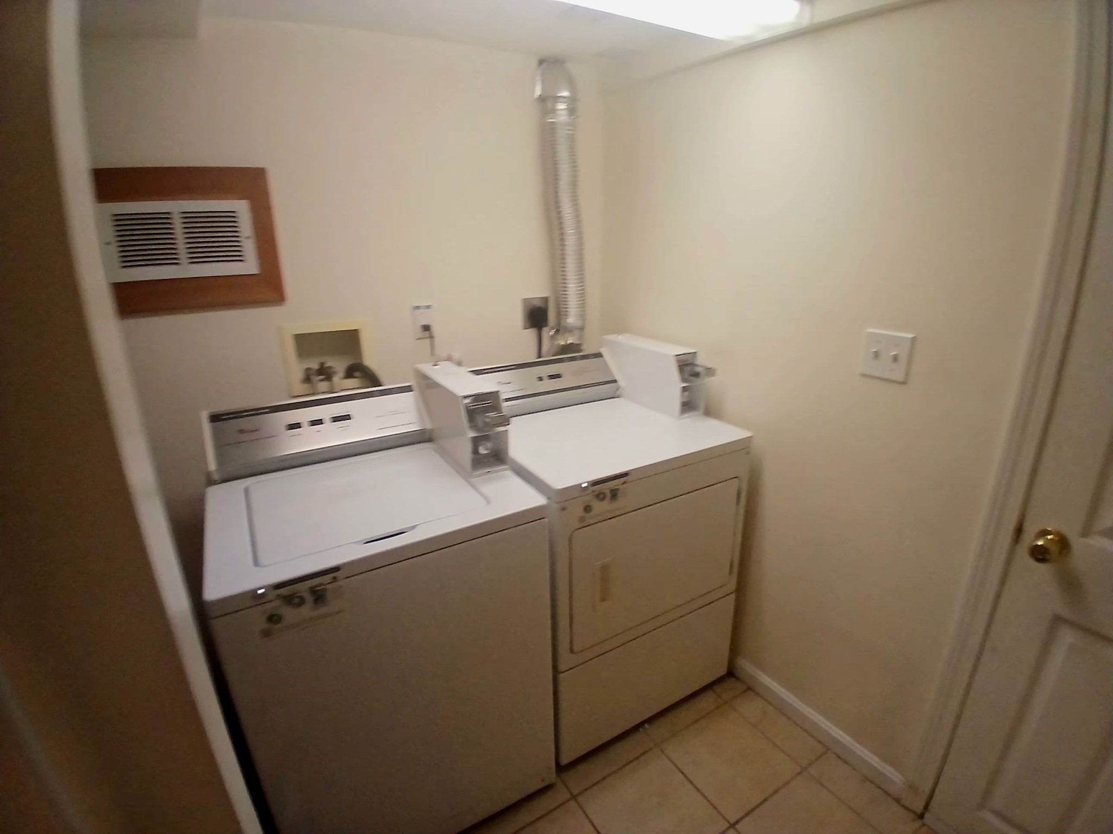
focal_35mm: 17
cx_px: 556
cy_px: 417
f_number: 2.2
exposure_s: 1/30
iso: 100
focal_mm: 1.4
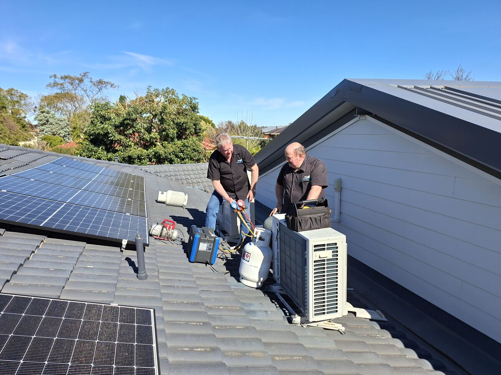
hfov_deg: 73.9
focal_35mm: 23
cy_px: 188
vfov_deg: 58.9
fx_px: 333
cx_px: 250
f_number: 1.8
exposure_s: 1/1742
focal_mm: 5.54
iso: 50
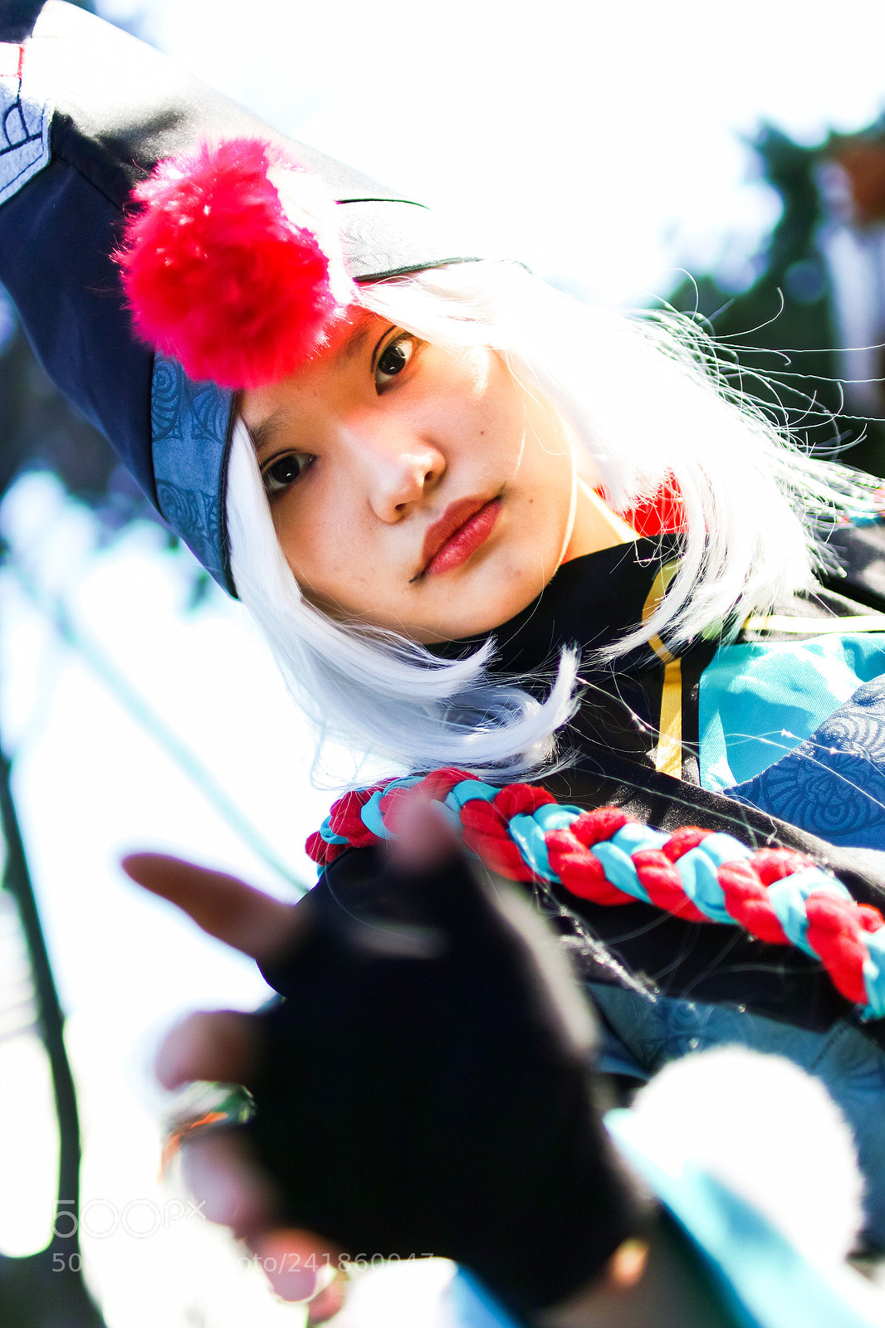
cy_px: 664
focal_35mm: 45
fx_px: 1660
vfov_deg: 43.6
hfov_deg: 29.9
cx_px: 442
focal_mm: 30
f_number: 1.4
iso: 100
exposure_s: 1/1000
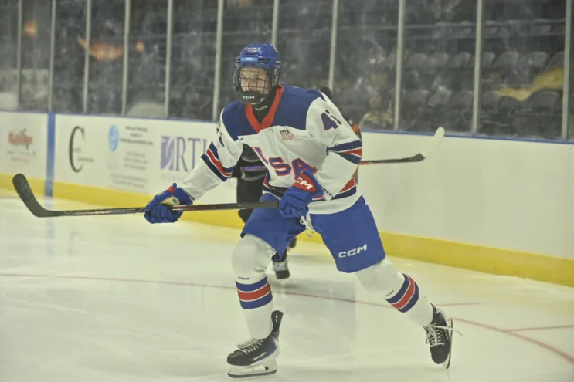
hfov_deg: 18.4
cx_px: 286
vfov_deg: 12.3
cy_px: 191
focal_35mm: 111
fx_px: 1769
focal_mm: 110
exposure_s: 1/640
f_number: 4
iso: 2500
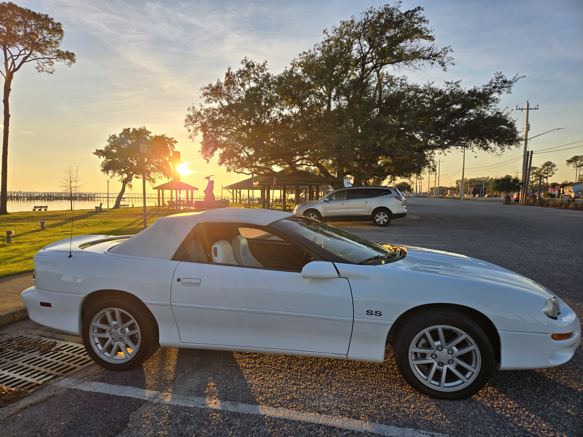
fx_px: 387
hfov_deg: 73.9
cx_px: 292
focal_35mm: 23
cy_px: 218
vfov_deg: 58.9
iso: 25
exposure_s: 1/1567
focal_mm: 5.4
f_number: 1.8
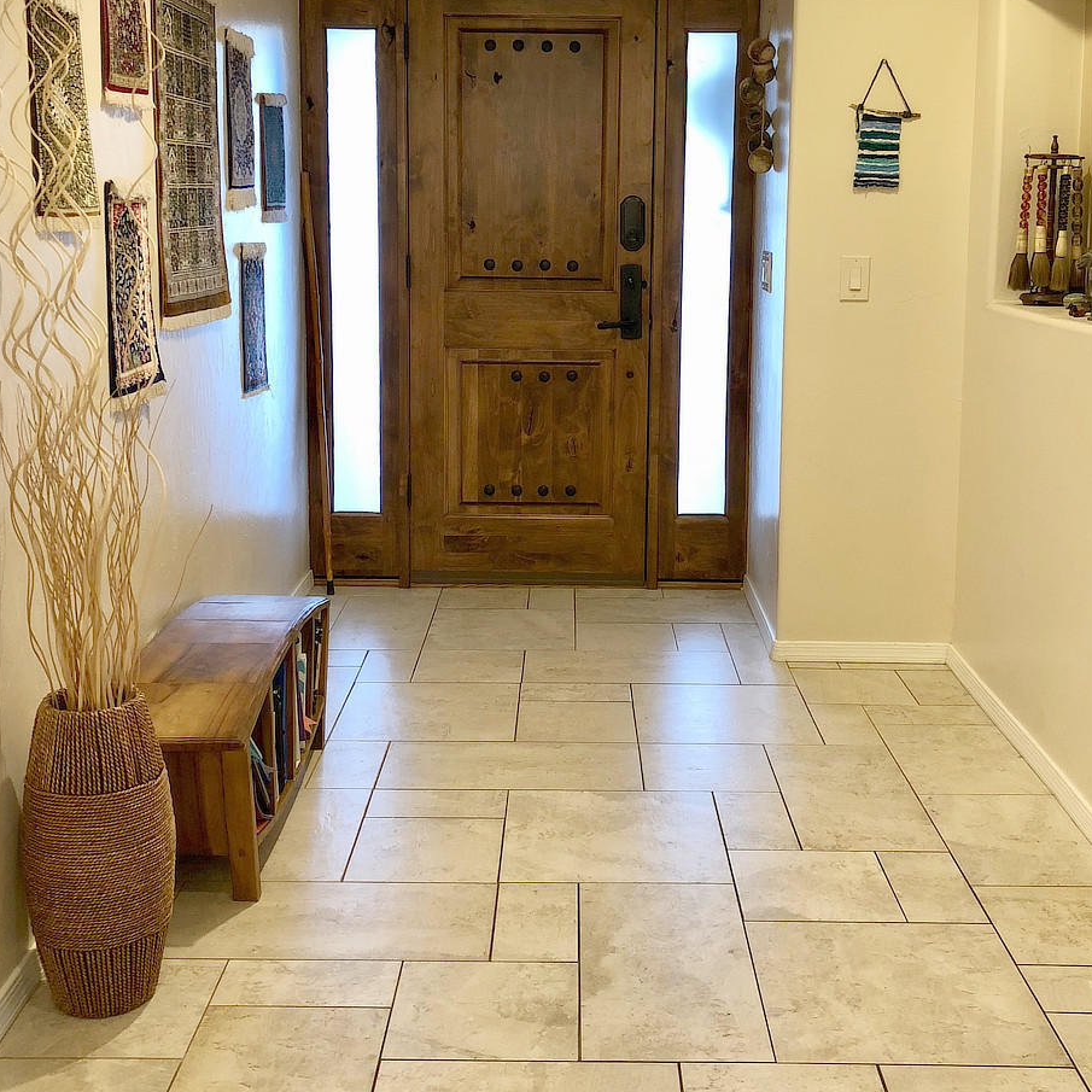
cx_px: 559
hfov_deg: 40.9
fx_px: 1463
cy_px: 433
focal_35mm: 41
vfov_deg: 40.7
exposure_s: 1/15
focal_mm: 4
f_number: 1.8
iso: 50
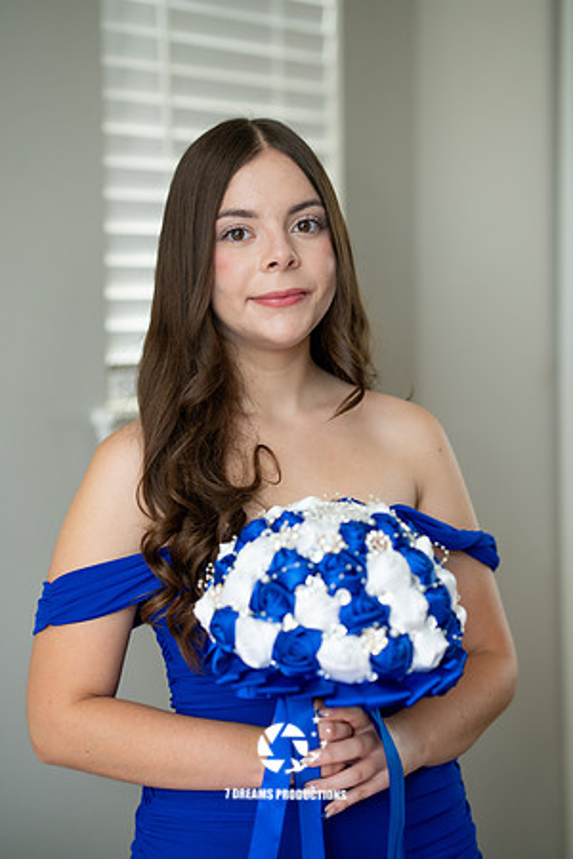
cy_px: 430
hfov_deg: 16.1
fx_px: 2029
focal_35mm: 85
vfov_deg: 23.9
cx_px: 286
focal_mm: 85
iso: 400
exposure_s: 1/160
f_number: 2
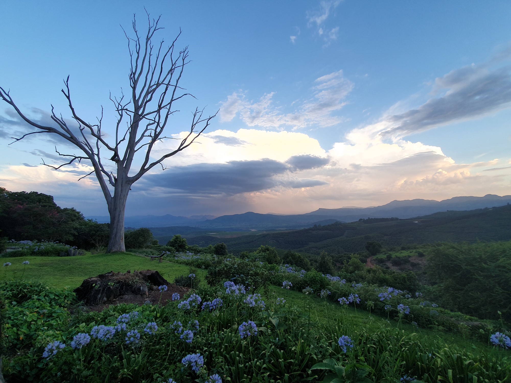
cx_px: 256
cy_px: 192
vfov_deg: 89.9
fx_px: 192
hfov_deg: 106.2
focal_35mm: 13
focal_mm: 1.8
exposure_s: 1/111
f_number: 2.2
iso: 50
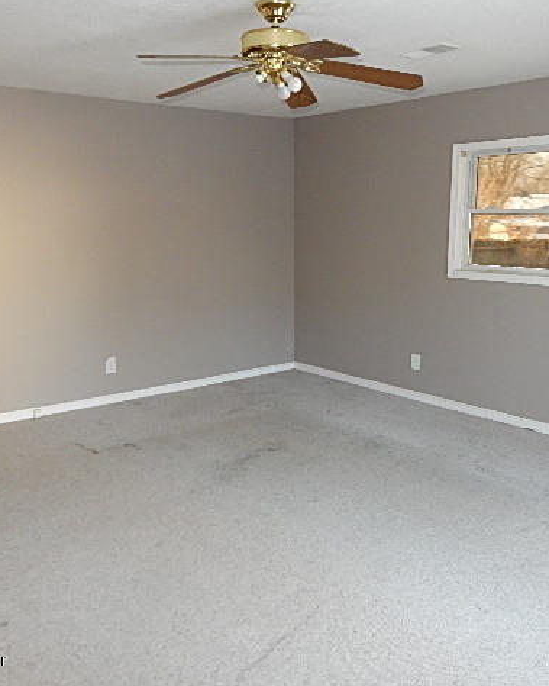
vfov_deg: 54.2
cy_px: 341
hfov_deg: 44.5
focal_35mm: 33
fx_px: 670
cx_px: 296
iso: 320
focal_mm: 4.5
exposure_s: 1/30
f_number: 3.7
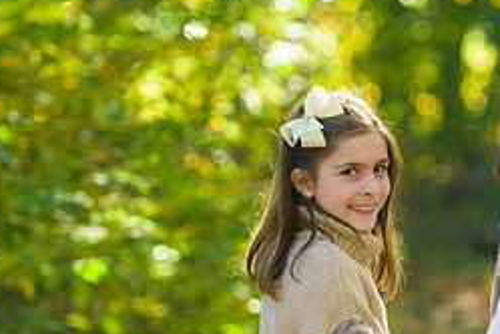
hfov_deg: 6.5
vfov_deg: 4.4
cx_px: 424
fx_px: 4375
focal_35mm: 315
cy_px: 263
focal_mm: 135
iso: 200
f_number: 3.2
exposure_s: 1/200
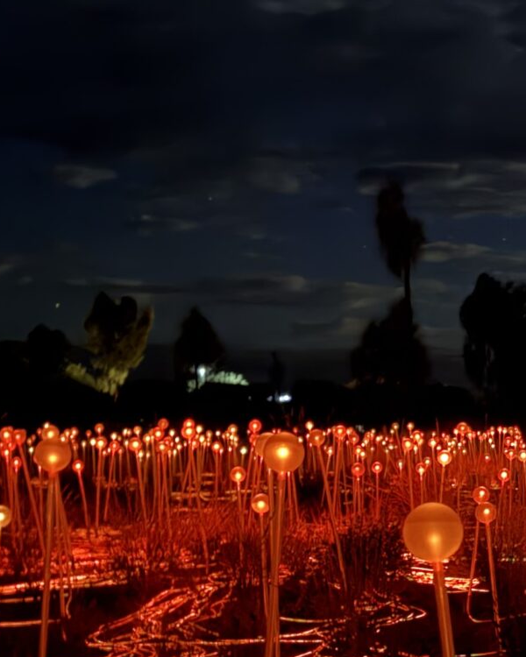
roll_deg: -0.6
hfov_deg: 18.5
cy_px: 470
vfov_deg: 23.7
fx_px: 1557
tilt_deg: -1.7
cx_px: 562
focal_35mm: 80
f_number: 1.78
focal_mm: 6.76
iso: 4000
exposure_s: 1/2
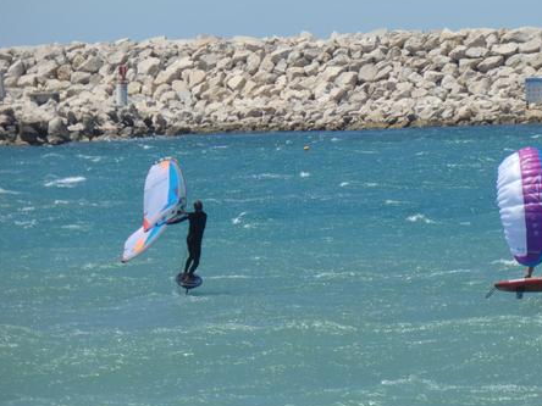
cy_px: 203
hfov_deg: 2.5
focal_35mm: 789
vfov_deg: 1.9
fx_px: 12354
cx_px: 297
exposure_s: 1/1000
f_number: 5.6
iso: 160
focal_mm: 125.5
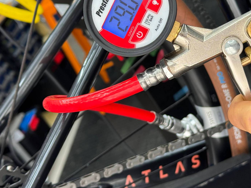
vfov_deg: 21.3
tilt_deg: -24.3
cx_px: 147
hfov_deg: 28.1
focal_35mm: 69
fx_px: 500
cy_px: 70
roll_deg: +33.6
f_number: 1.78
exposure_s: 1/123
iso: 64
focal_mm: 6.76
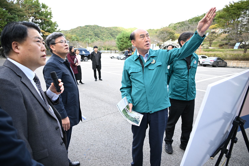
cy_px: 83
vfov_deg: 53.1
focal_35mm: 24
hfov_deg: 73.7
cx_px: 124
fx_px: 166
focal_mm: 24
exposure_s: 1/125
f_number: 4
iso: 160
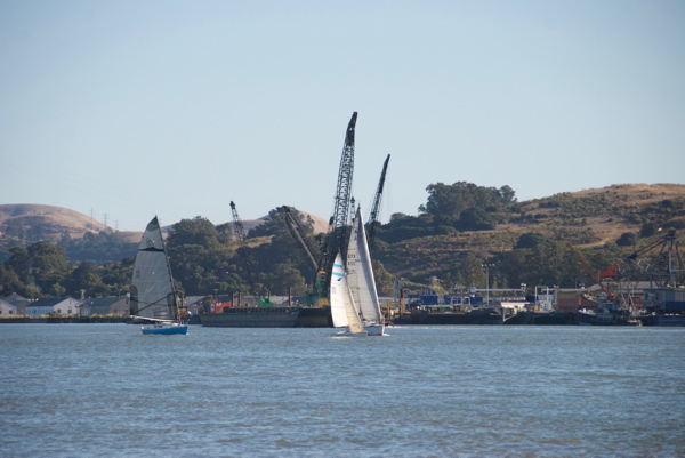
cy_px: 229
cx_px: 342
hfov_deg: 9.1
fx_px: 4284
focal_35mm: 225
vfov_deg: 6.1
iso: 250
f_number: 5.6
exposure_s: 1/800
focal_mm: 150
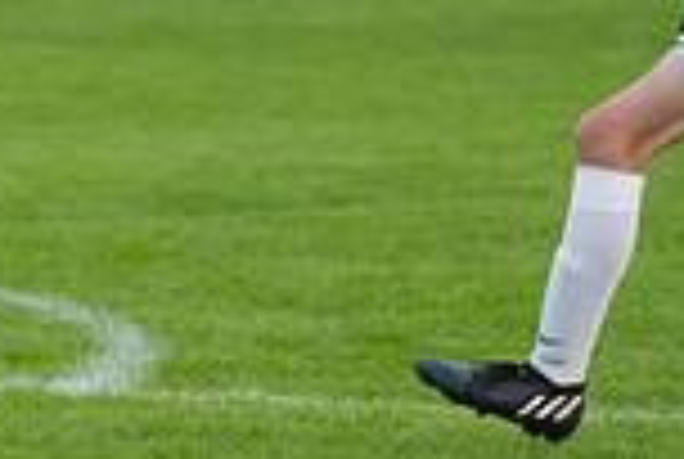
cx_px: -562
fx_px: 14506
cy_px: 79
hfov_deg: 2.7
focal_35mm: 762
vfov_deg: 1.8
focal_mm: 200
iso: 3200
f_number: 5.6
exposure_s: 1/2000
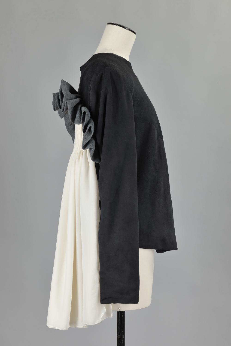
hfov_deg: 21.9
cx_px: 116
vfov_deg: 32.4
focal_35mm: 62
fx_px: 597
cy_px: 173
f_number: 11
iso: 100
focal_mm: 62
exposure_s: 1/125
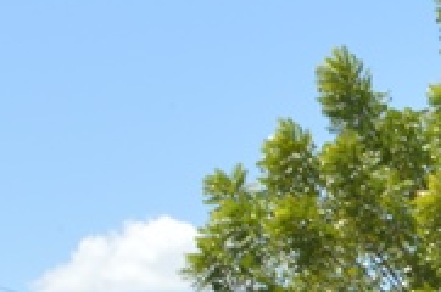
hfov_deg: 11.0
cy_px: 600
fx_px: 2079
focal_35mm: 170
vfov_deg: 7.7
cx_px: 887
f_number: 9
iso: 100
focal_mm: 20
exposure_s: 1/200
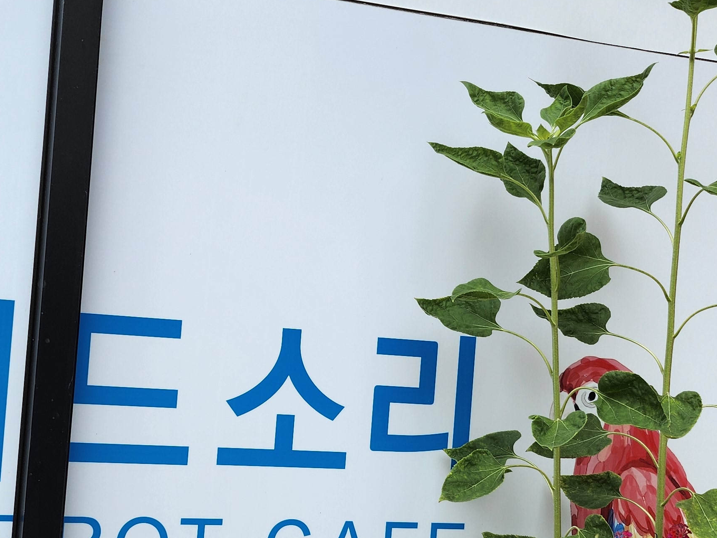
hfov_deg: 34.3
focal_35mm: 56
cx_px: 312
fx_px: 1160
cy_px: 294
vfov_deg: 26.1
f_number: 1.8
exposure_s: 1/1834
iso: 50
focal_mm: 5
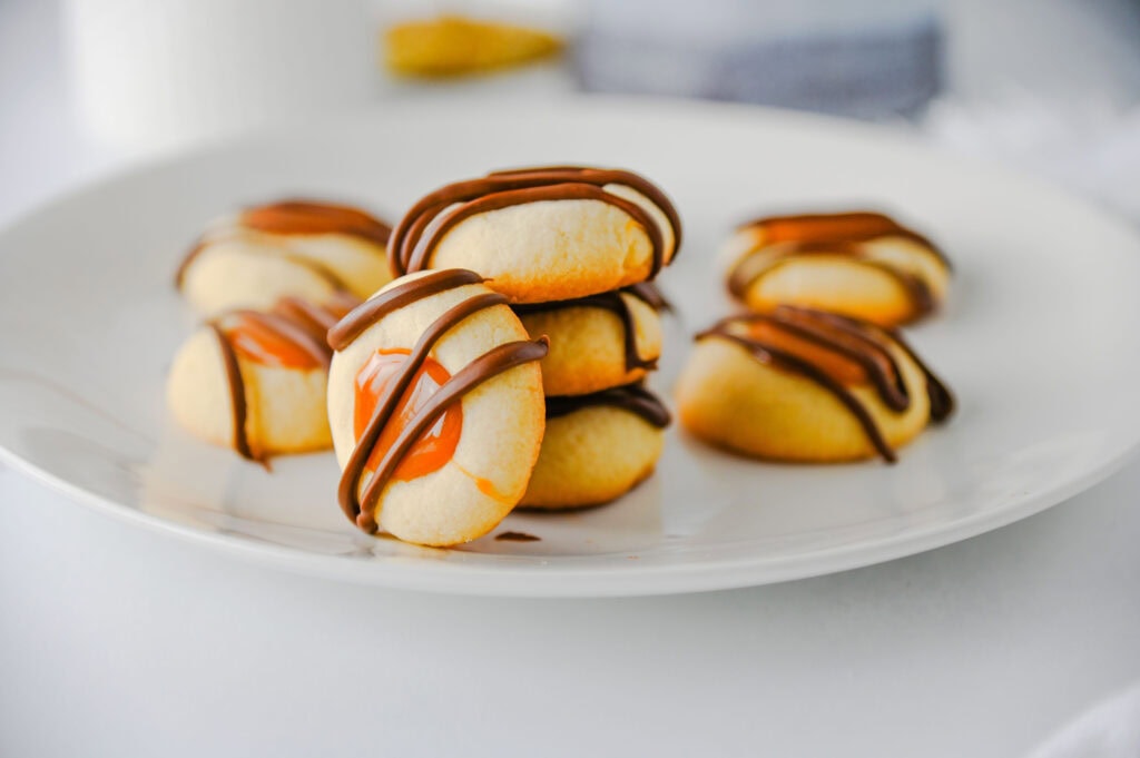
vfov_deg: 16.0
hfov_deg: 23.9
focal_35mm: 85
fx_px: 2689
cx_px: 570
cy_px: 379
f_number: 4
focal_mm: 85
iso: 250
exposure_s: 1/125
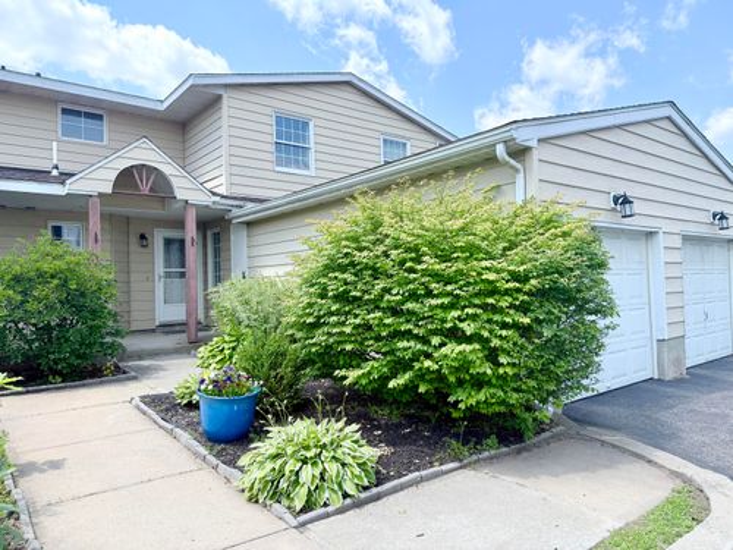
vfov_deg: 56.8
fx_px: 508
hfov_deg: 71.6
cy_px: 275
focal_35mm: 24
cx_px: 366
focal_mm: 6.76
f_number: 1.78
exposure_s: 1/2299
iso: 100
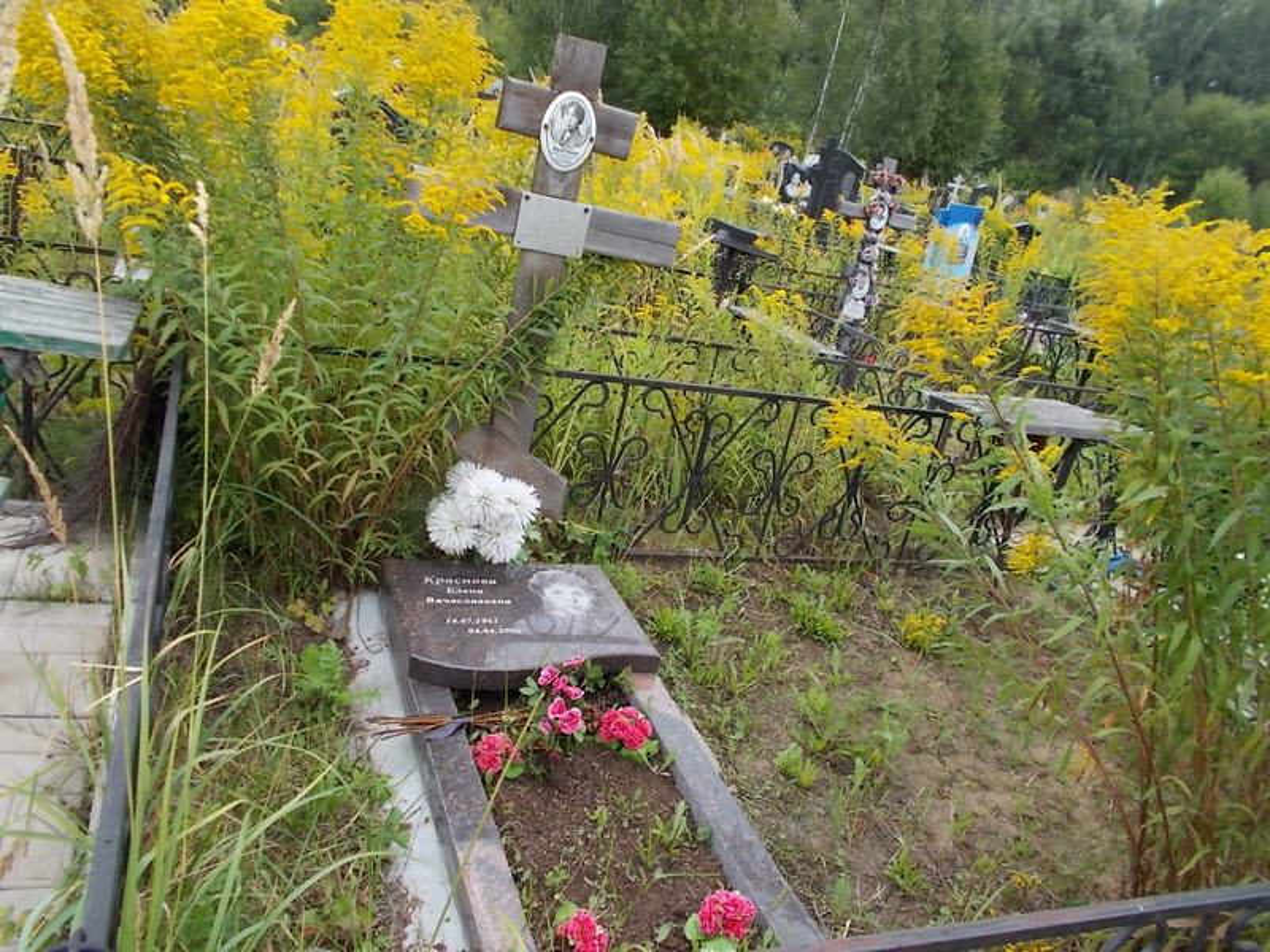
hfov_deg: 67.3
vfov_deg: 53.1
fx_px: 954
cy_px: 476
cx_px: 635
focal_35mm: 26
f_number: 3.2
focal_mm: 4.6
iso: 80
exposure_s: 1/320
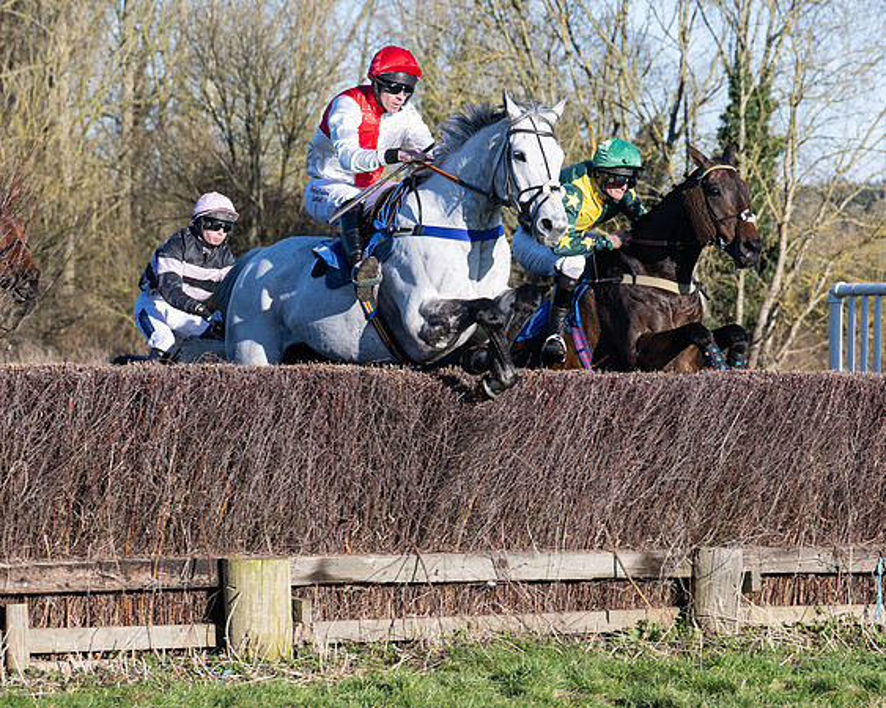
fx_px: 3709
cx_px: 557
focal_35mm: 142
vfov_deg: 10.9
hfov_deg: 13.6
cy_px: 423
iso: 200
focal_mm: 70
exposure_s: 1/1600
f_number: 4
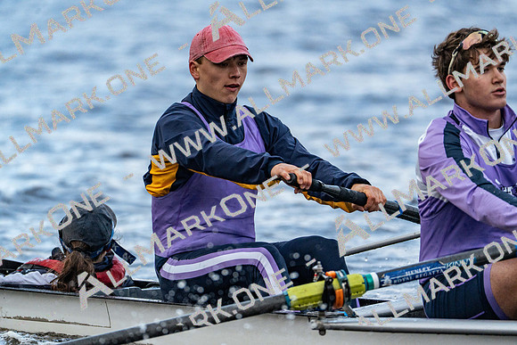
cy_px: 172
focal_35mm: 433
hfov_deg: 4.8
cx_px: 258
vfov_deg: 3.2
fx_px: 6220
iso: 3200
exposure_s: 1/1600
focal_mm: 433
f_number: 6.3
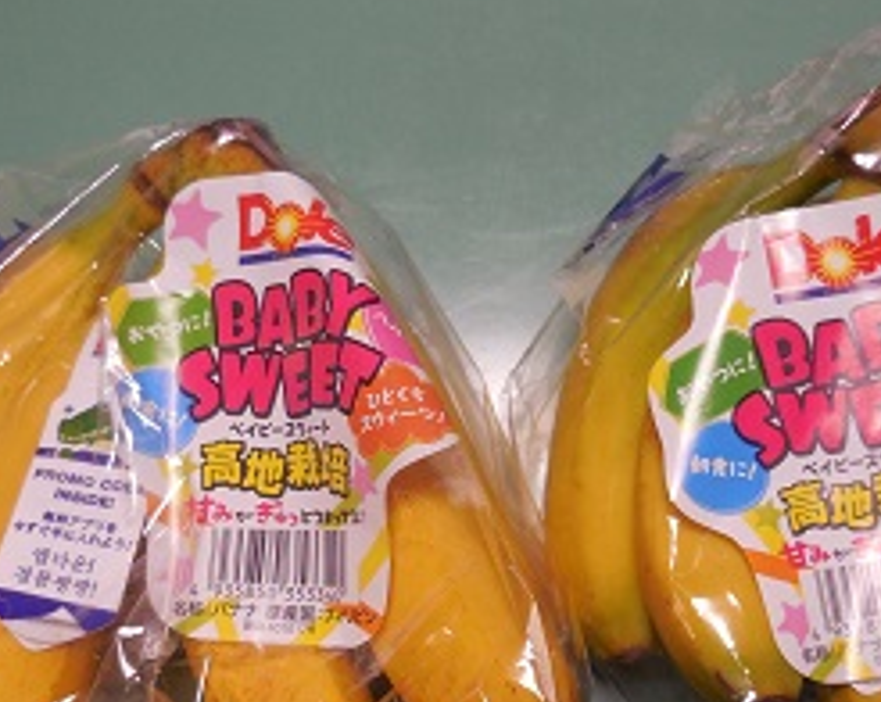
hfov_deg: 34.1
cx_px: 514
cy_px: 505
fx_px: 1432
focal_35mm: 55
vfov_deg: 27.3
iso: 200
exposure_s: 1/30
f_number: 3.2
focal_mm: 5.3
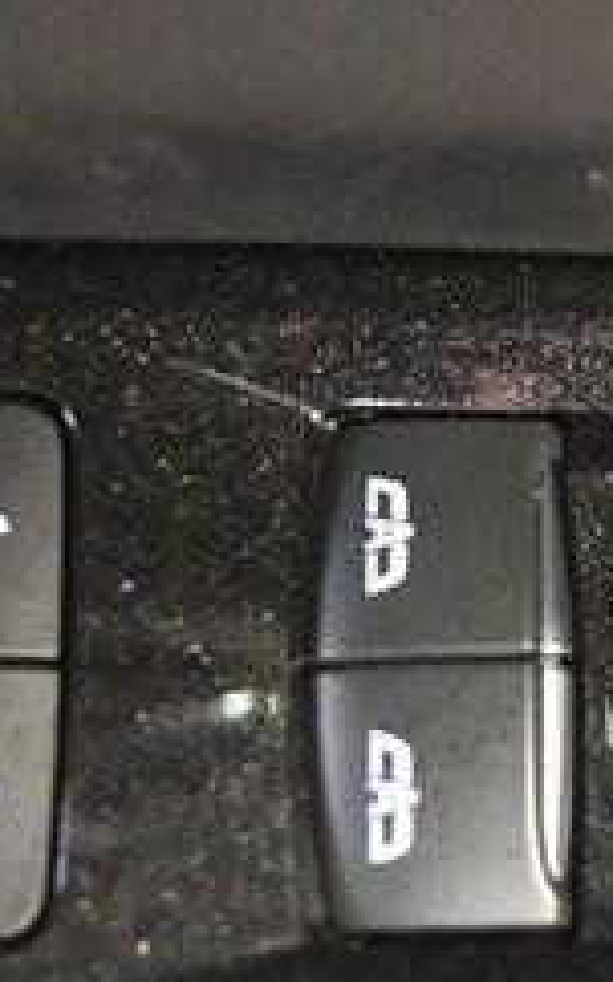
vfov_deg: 21.4
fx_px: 2596
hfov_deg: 13.1
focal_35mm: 97
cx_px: 767
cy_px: 394
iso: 12800
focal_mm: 24
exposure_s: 1/50
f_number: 4
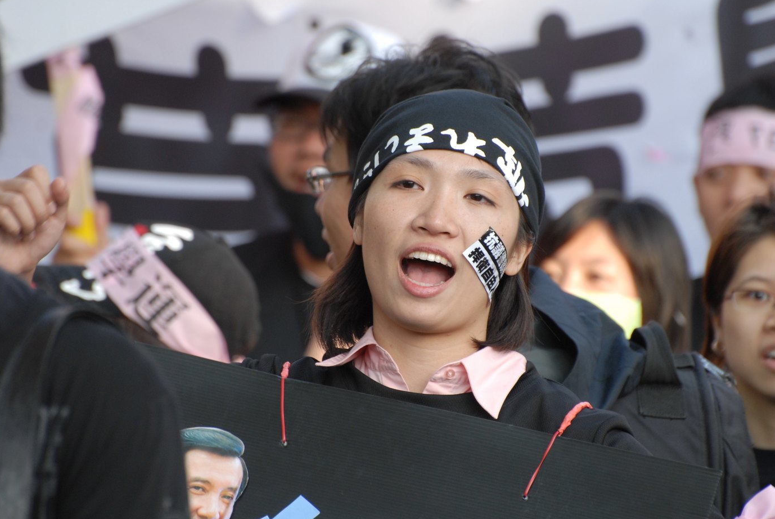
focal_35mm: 490
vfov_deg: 2.8
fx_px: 10560
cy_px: 262
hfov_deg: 4.2
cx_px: 419
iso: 320
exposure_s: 1/125
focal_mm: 300
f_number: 5.6
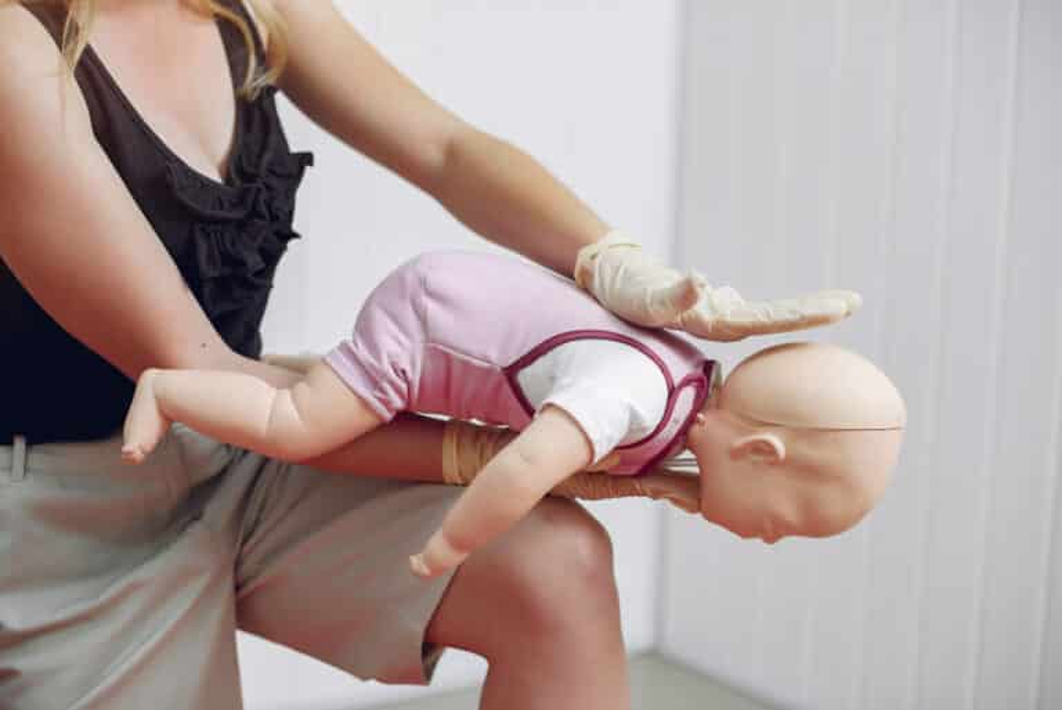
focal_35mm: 50
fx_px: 1476
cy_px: 355
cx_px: 531
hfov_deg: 39.6
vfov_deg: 27.0
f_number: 2.5
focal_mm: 50
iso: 500
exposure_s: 1/250
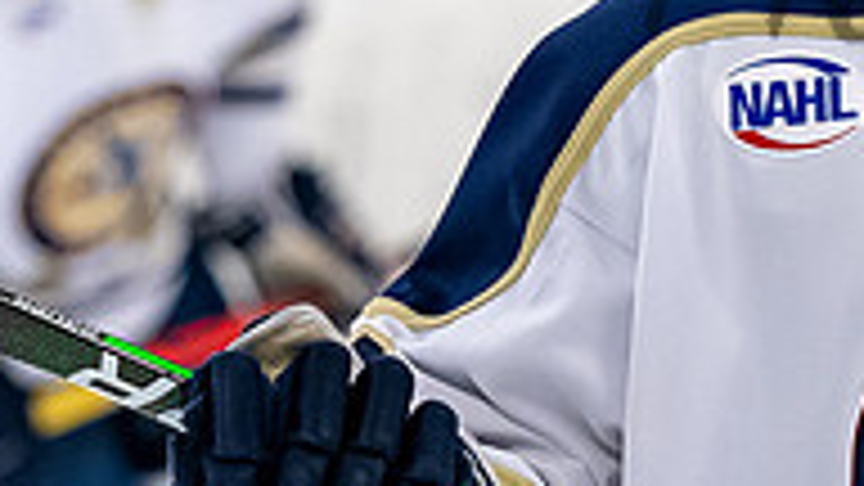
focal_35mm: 690
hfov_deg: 3.1
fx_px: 15808
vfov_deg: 1.8
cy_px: -108
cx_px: 1034
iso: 2500
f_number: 3.5
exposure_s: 1/800
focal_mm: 125
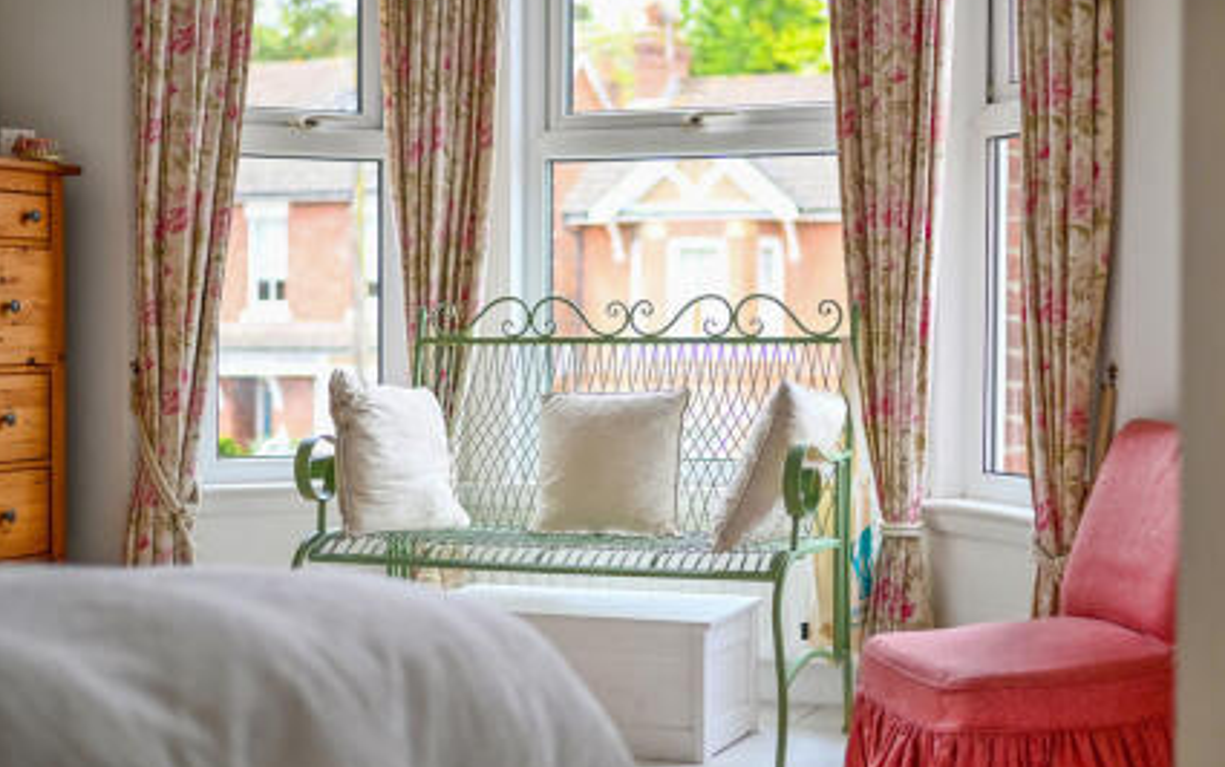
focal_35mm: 57
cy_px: 411
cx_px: 651
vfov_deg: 22.8
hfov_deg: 35.7
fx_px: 1904
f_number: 1.8
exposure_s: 1/1250
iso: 400
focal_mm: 50
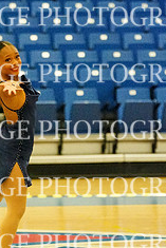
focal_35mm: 311
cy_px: 158
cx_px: 31
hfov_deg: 4.4
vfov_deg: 6.6
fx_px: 2148
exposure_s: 1/1600
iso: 25600
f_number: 2.8
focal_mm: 126
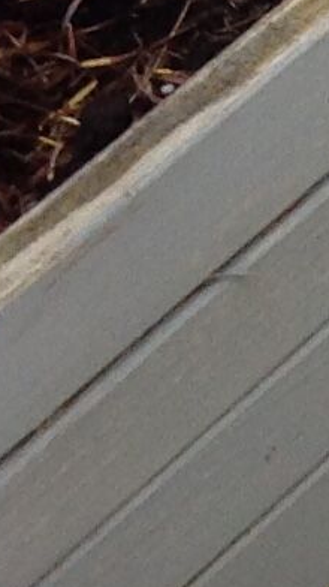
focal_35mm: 252
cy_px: 115
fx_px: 3915
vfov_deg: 8.5
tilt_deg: -48.2
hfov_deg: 4.0
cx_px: 1898
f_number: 2.4
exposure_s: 1/60
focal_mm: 4.28
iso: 64
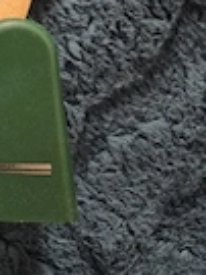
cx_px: -90
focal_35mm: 68
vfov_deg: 25.6
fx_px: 540
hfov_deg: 19.3
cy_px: -57
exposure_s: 1/100
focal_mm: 5.4
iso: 640
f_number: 1.8
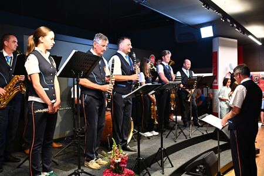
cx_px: 132
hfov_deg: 54.4
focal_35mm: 35
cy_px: 88
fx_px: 257
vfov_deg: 37.9
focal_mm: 35
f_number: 3.2
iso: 1600
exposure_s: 1/200
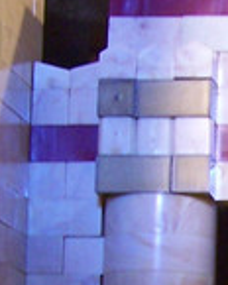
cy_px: 324
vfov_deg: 10.4
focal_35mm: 183
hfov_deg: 8.1
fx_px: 1544
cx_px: 417
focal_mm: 5.6
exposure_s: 1/8
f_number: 2.7
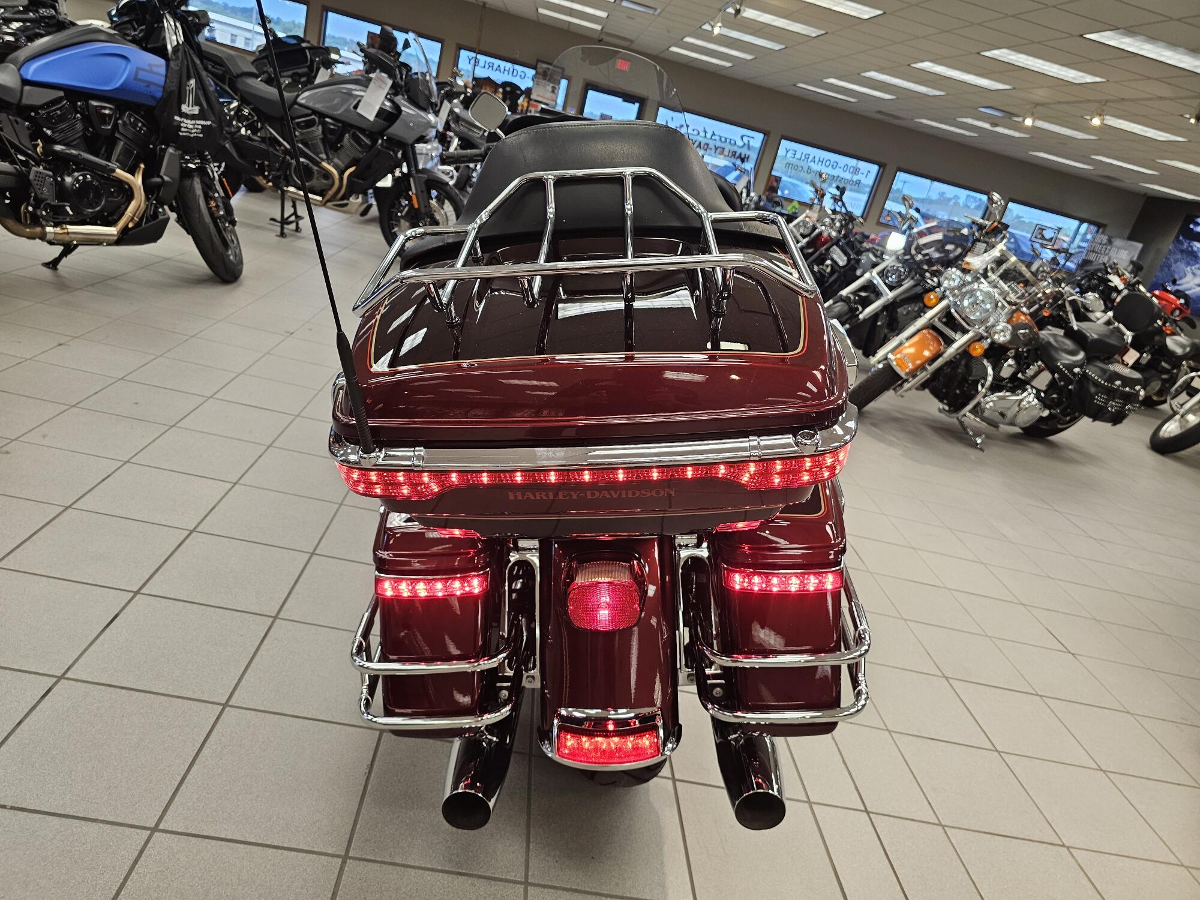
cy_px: 450
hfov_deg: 73.9
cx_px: 600
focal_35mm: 23
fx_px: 797
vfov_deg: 58.9
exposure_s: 1/120
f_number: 1.7
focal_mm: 6.3
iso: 160
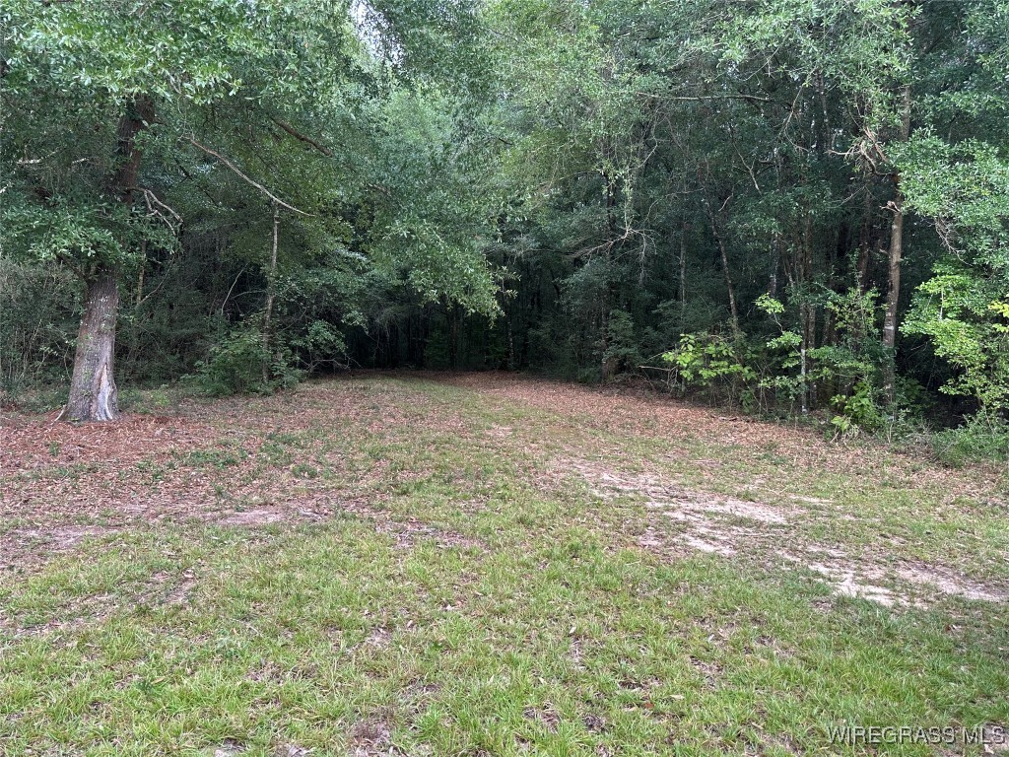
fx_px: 700
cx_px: 504
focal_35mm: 24
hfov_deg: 71.6
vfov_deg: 56.8
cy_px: 378
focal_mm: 6.86
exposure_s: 1/121
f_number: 1.78
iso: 80
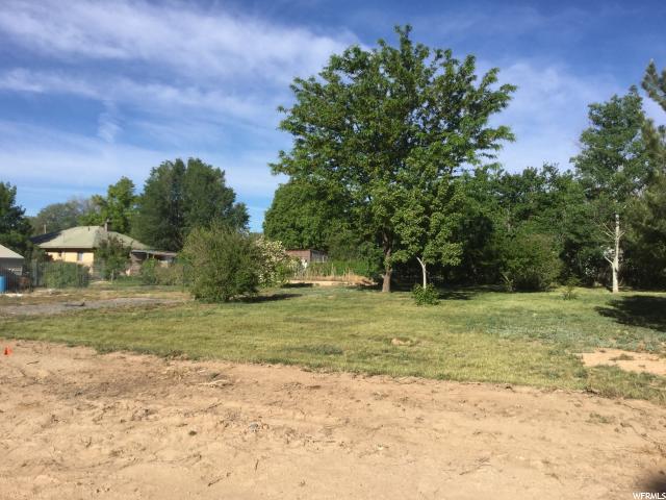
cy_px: 250
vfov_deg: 45.4
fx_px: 596
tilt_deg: -1.8
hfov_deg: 58.4
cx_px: 333
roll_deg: -0.2
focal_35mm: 31
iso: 25
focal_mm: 3.3
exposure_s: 1/1217
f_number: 2.4
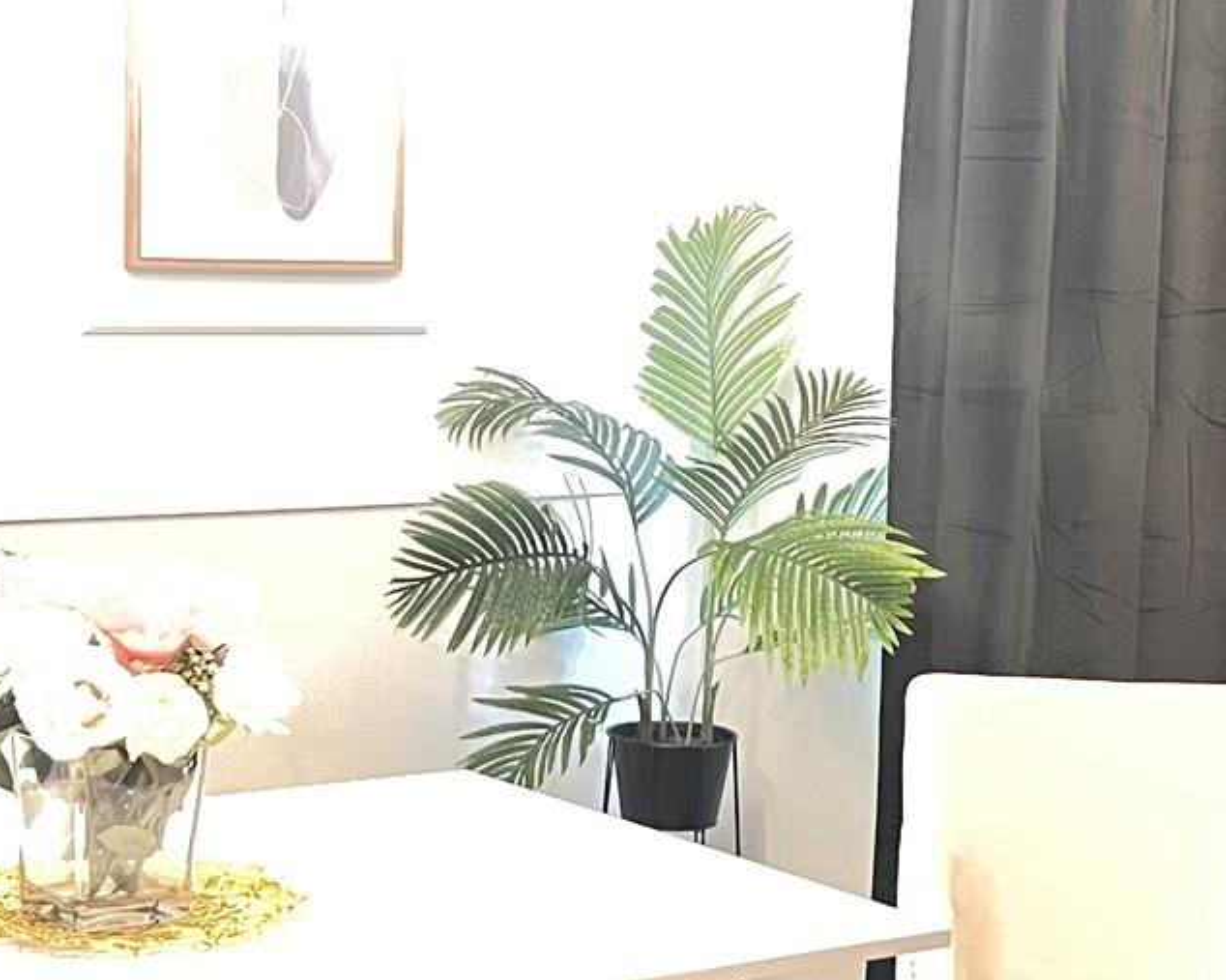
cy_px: 427
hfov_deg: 23.3
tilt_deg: -5.9
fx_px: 2975
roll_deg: -1.6
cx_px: 654
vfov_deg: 18.7
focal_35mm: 82
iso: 1000
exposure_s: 1/24
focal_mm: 5.7
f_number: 1.5
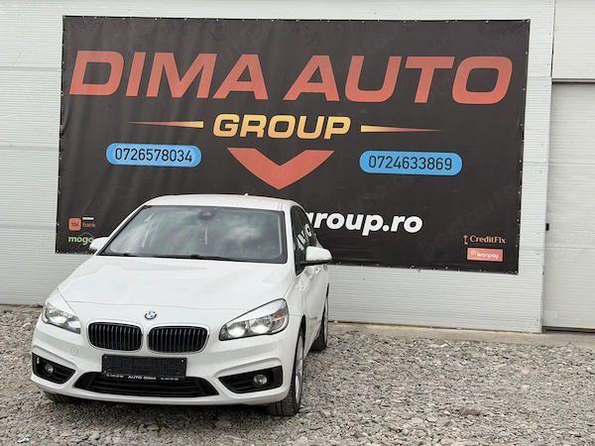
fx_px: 825
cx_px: 298
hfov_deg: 39.7
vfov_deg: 30.3
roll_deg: -1.5
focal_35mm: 48
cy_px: 223
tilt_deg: -0.4
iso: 64
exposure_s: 1/962
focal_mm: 6.76
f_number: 1.78
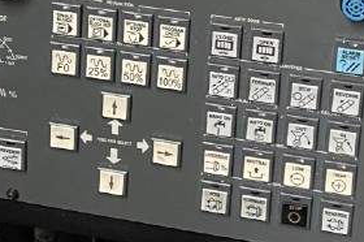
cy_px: -226
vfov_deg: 12.9
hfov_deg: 21.8
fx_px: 939
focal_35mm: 93
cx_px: 96
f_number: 1.6
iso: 500
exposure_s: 1/30
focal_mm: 5.1
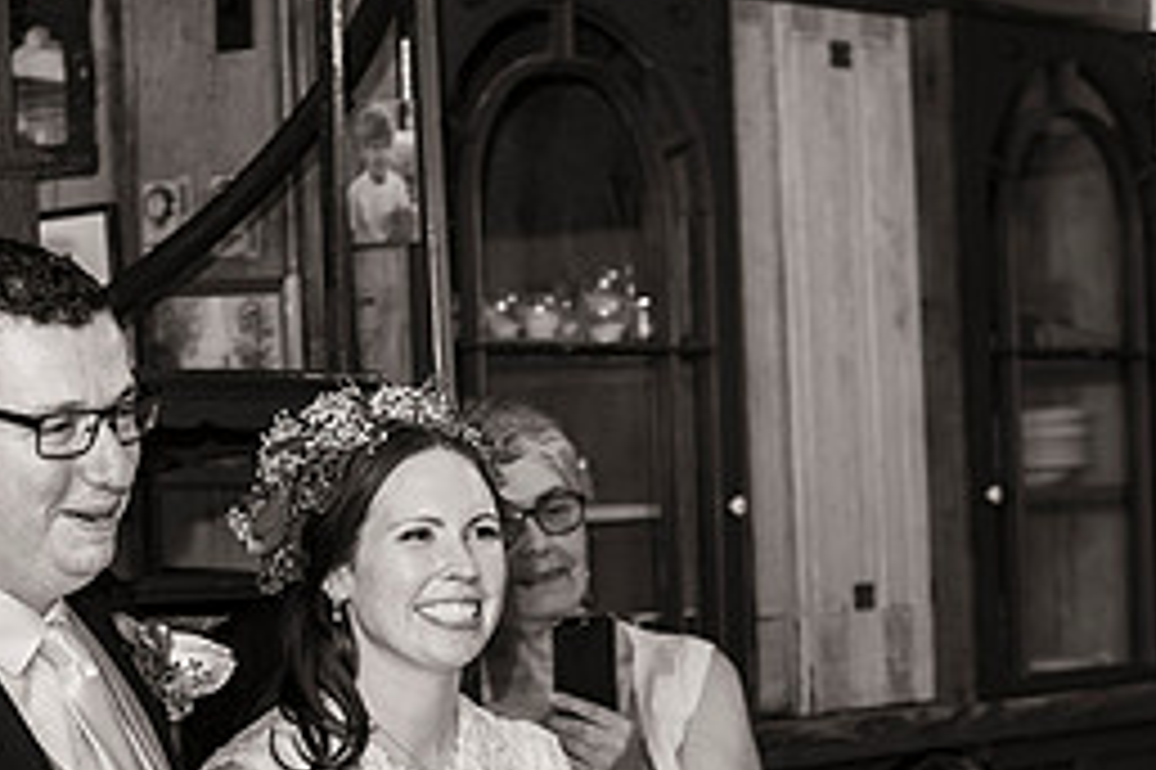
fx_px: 3626
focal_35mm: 113
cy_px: 799
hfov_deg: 18.1
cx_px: 684
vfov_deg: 12.0
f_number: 3.2
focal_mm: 50
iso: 500
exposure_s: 1/100
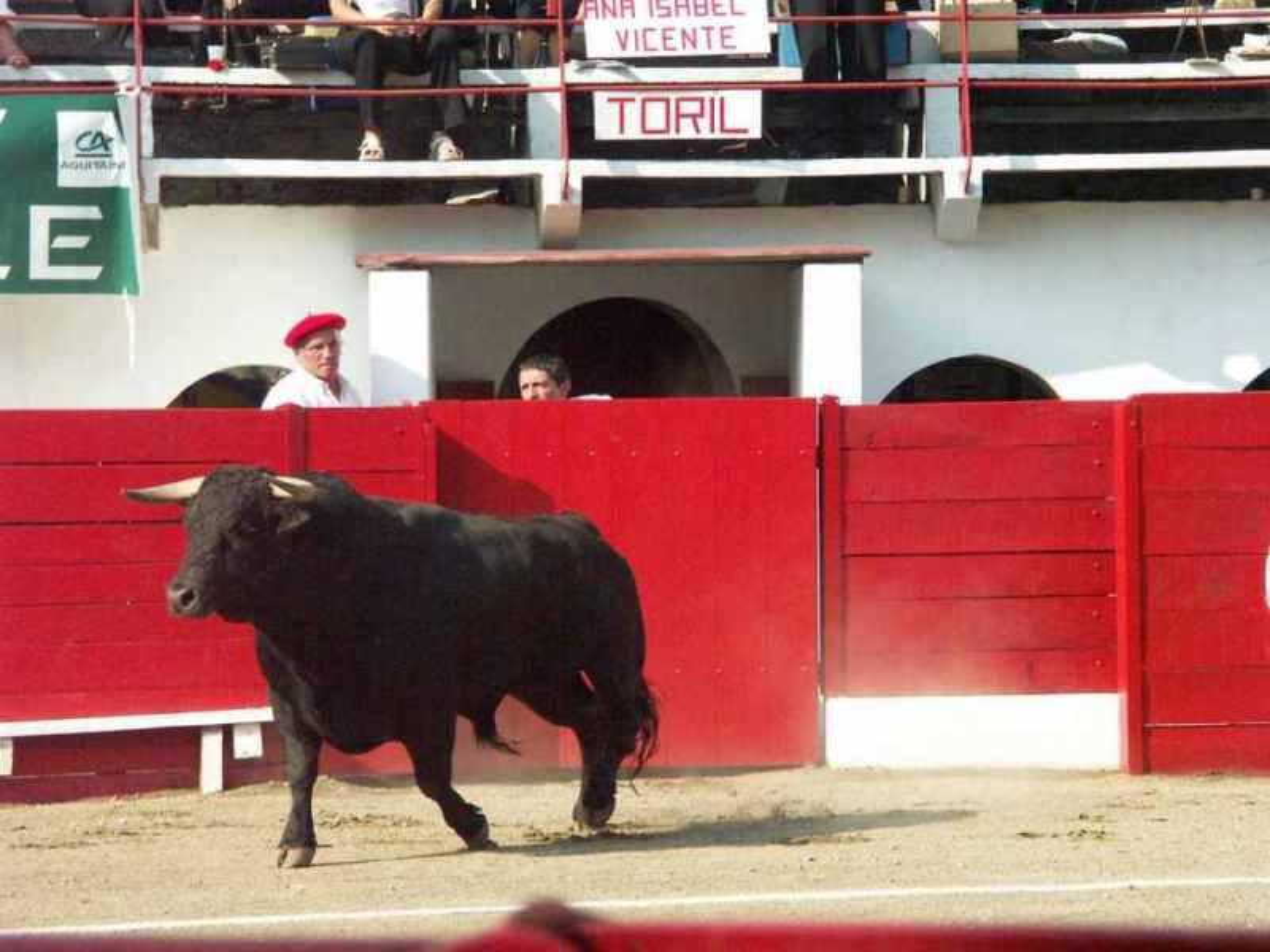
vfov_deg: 7.4
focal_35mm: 200
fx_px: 7338
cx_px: 635
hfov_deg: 9.9
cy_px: 476
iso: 400
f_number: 5
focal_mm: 50.69
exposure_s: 1/1600
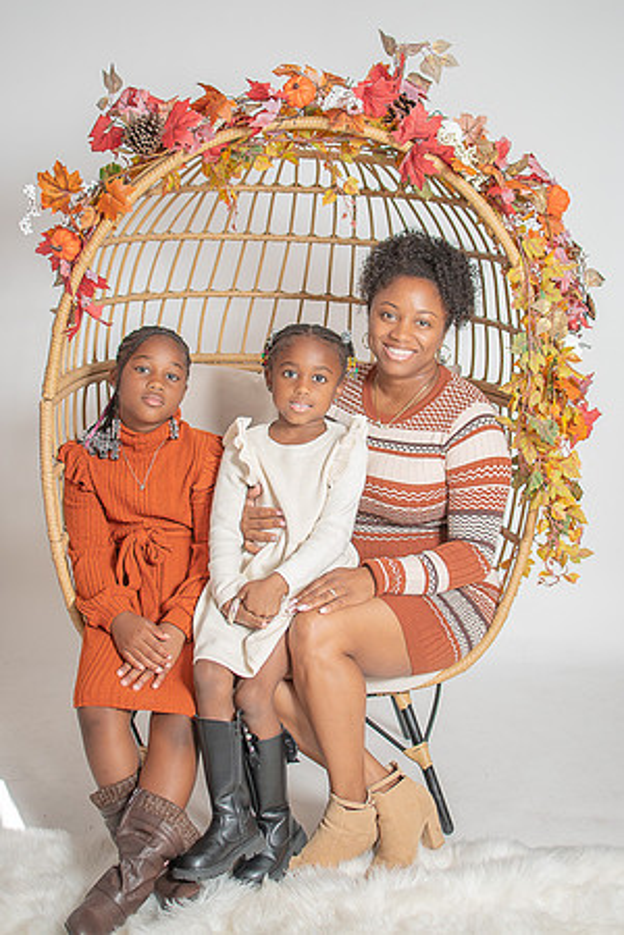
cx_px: 312
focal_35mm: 52
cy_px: 468
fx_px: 1352
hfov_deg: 26.0
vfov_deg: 38.2
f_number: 2.5
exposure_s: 1/250
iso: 640
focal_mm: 35
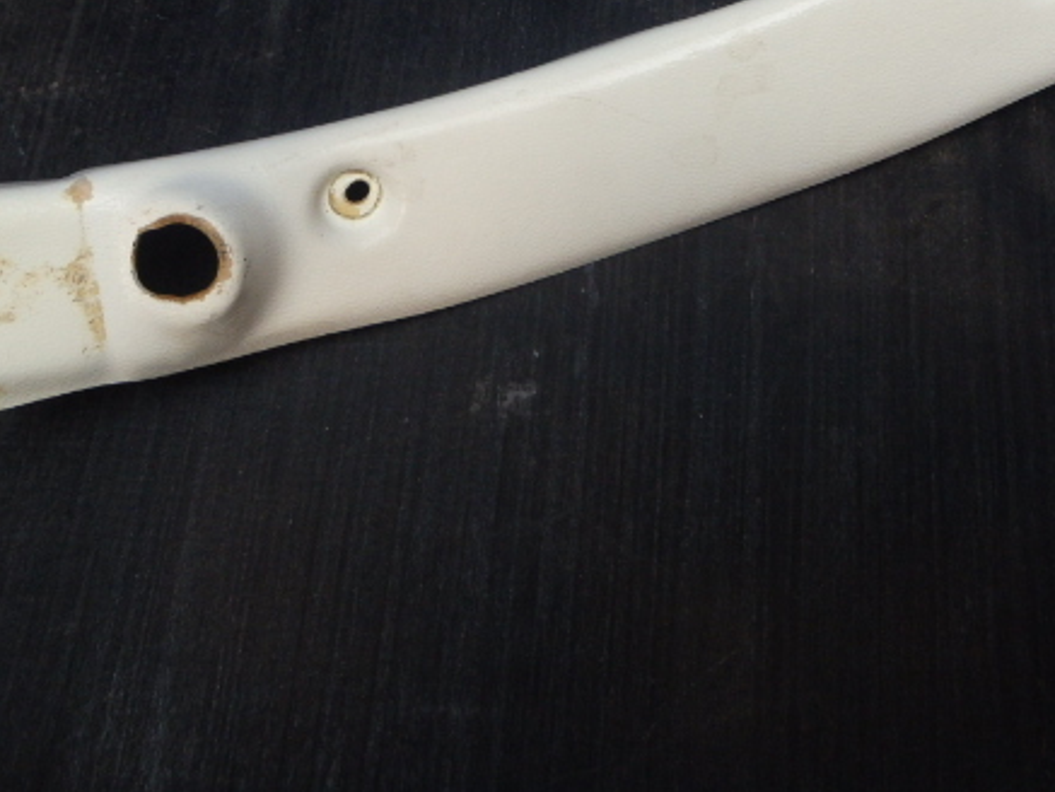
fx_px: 1250
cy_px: 217
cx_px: 577
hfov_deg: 45.7
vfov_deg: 34.5
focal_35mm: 41
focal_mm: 5
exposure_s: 1/30
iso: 320
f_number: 3.9
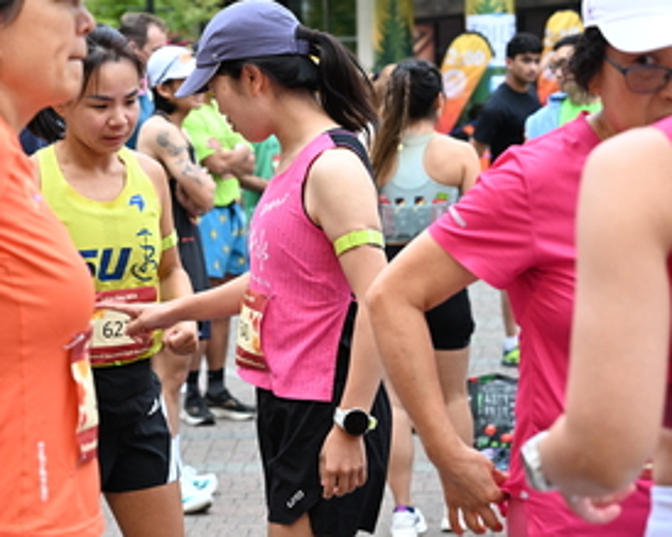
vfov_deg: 15.7
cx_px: 169
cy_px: 219
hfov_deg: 19.4
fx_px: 1948
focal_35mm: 98
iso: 2000
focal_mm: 52
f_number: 4
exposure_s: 1/320
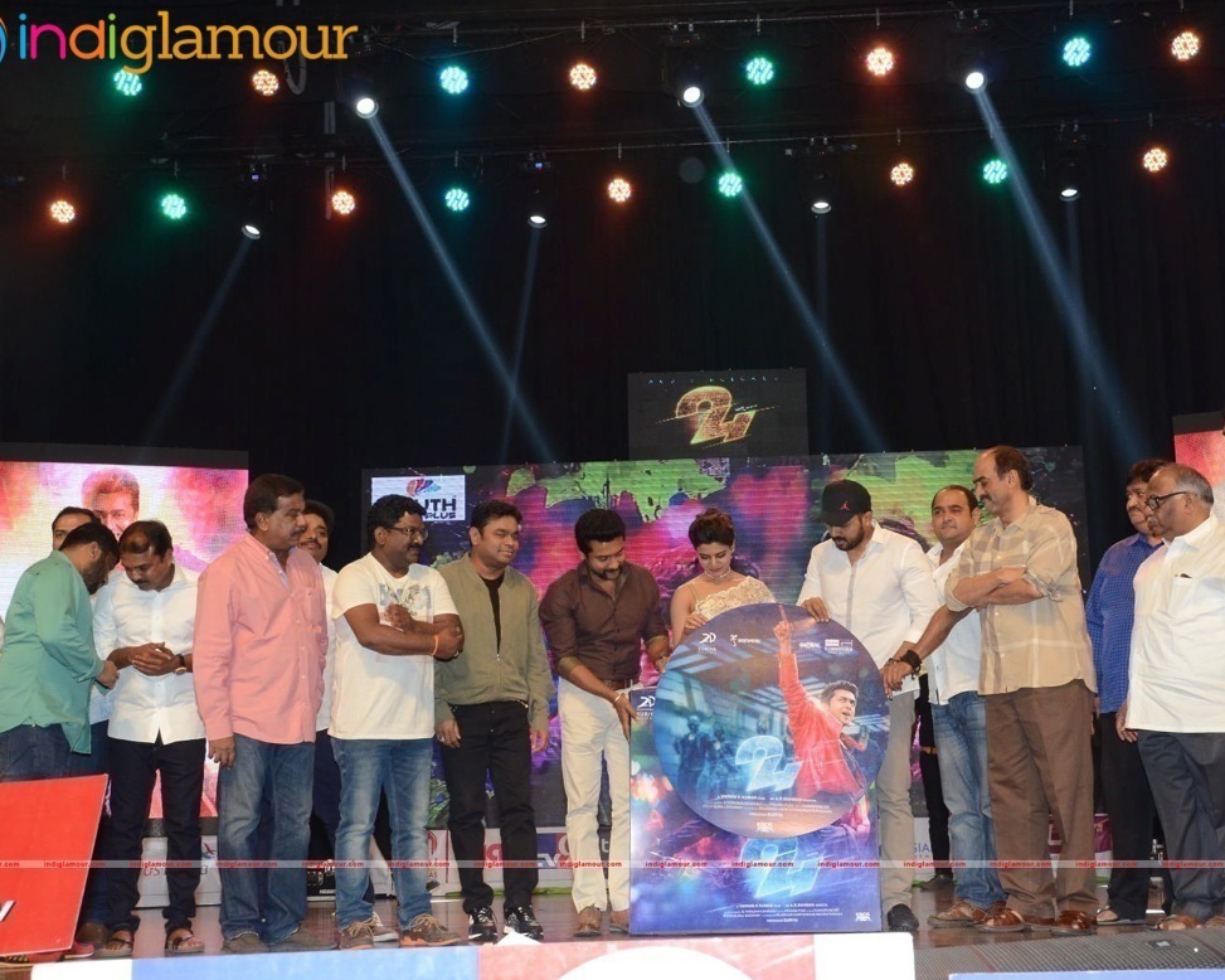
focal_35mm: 52
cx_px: 676
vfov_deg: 29.1
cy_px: 496
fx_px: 1885
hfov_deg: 36.0
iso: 1250
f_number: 5.6
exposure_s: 1/125
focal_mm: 30
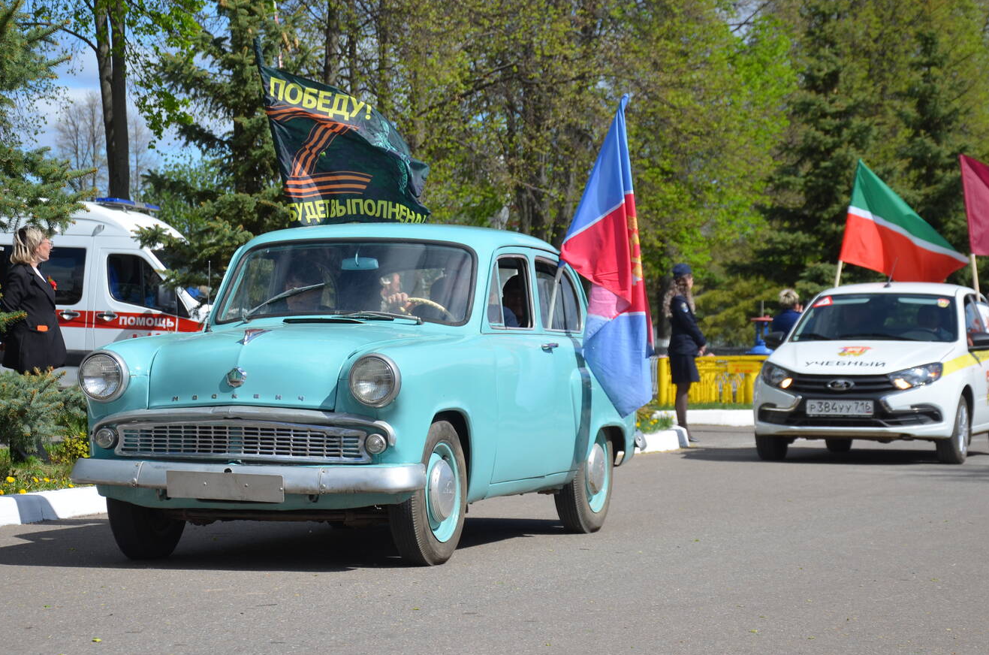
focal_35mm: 113
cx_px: 487
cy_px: 317
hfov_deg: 18.1
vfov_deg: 12.1
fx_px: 3098
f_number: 8
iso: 200
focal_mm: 62
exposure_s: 1/1000
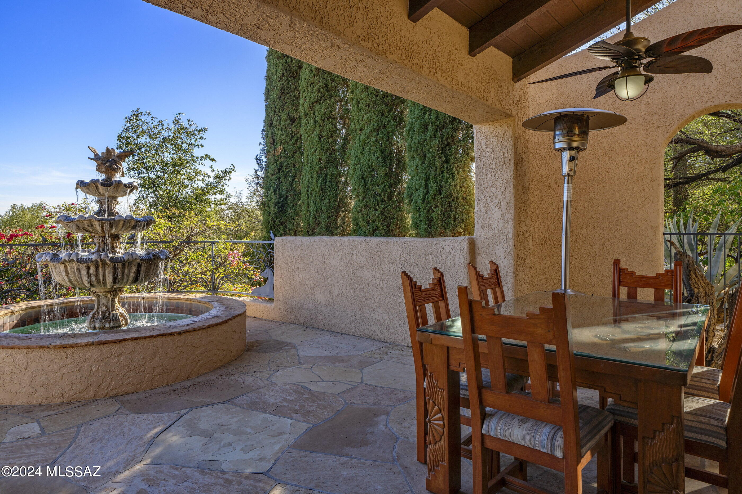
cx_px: 371
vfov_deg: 64.5
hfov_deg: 86.9
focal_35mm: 19
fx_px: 392
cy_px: 247
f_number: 11
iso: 100
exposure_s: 1/60
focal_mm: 19
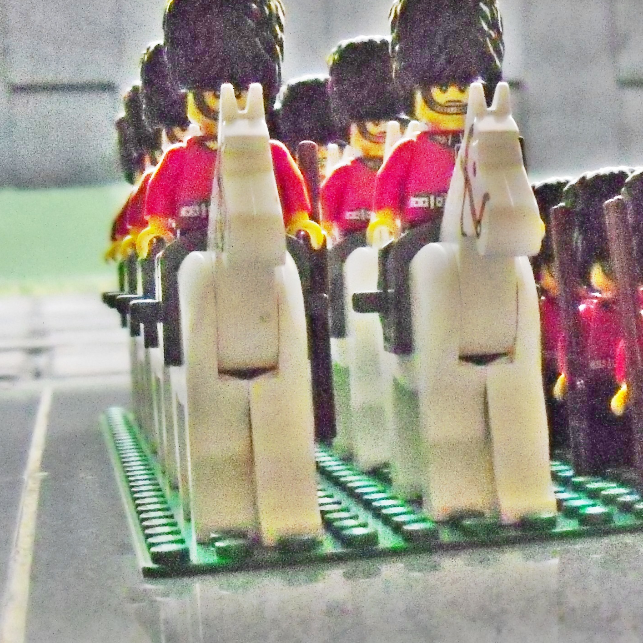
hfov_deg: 17.8
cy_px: 352
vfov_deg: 19.3
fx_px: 1891
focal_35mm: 90
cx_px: 885
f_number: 3.1
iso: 800
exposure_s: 1/100
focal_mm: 6.3
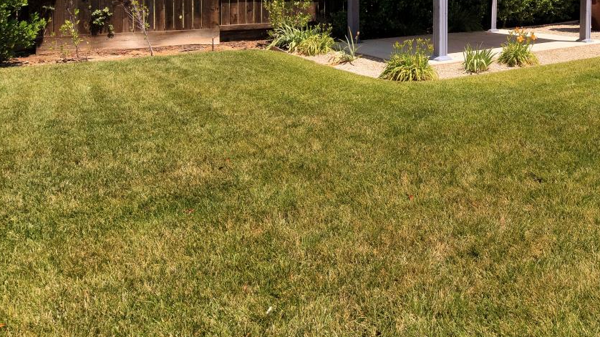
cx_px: 475
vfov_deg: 34.1
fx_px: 492
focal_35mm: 31
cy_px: -8
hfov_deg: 58.3
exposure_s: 1/1000
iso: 320
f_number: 8
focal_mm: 11
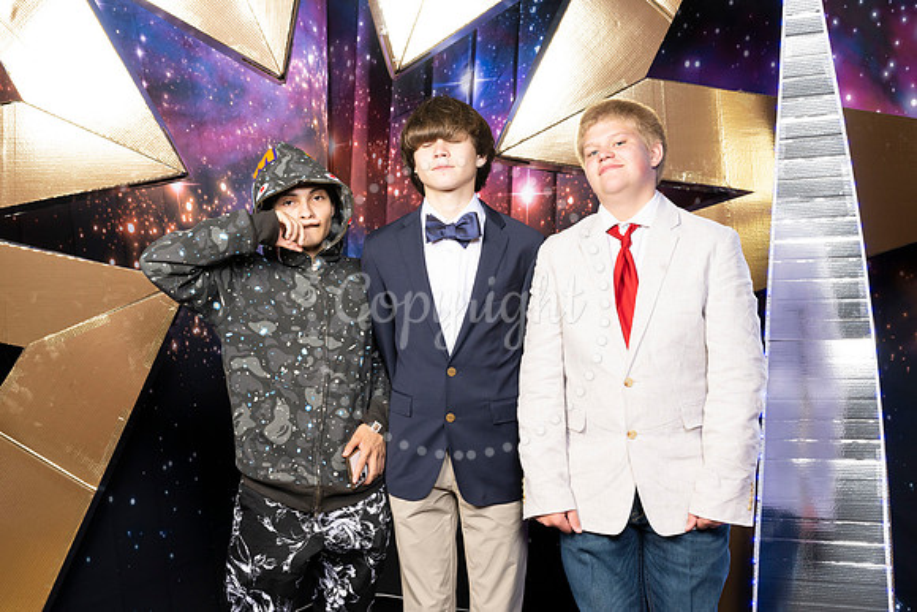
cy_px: 306
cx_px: 458
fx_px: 1223
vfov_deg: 28.1
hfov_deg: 41.1
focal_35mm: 48
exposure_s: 1/125
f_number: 9
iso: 320
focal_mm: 48
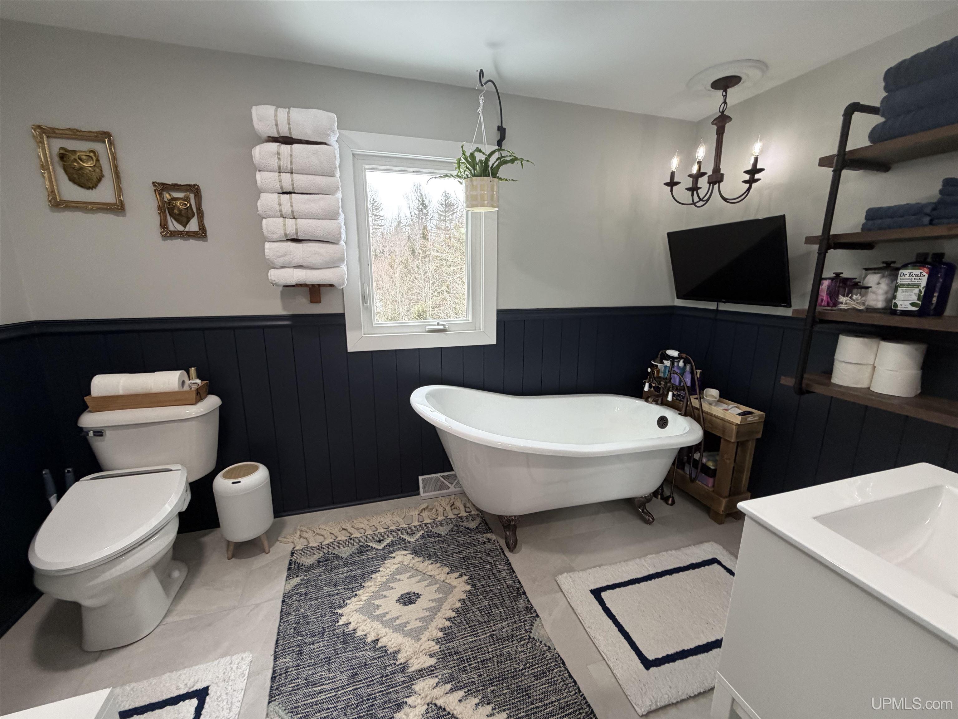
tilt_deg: -12.7
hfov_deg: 102.1
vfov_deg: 85.7
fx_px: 387
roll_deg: +0.0
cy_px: 360
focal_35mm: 14
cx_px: 479
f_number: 2.2
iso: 250
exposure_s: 1/120
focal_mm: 2.22
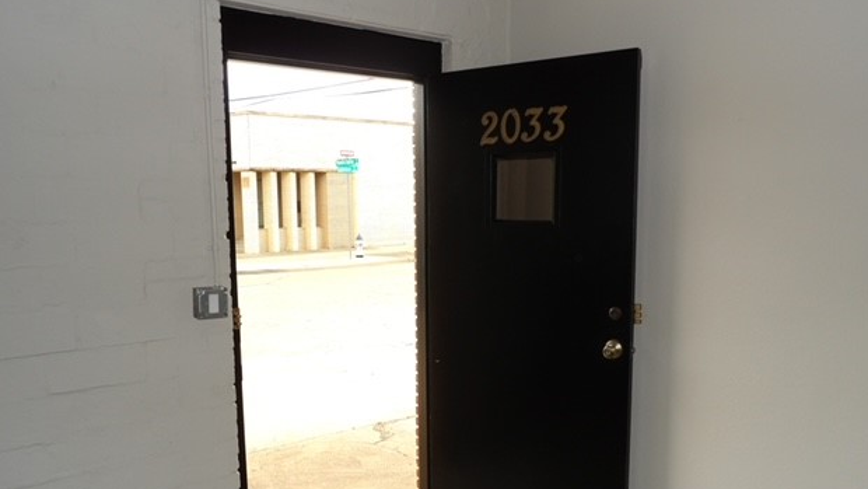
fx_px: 622
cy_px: 284
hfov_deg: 69.9
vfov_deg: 42.8
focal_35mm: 27
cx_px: 437
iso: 100
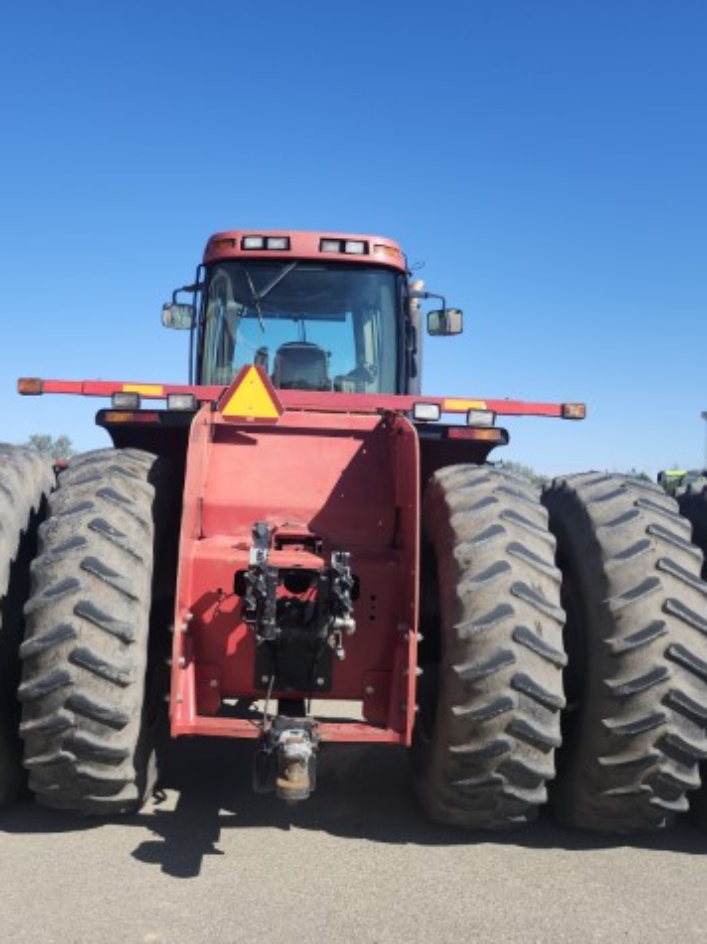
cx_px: 298
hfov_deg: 45.3
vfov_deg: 58.4
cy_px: 469
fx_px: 845
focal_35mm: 31
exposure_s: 1/1242
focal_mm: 5.54
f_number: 1.8
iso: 25
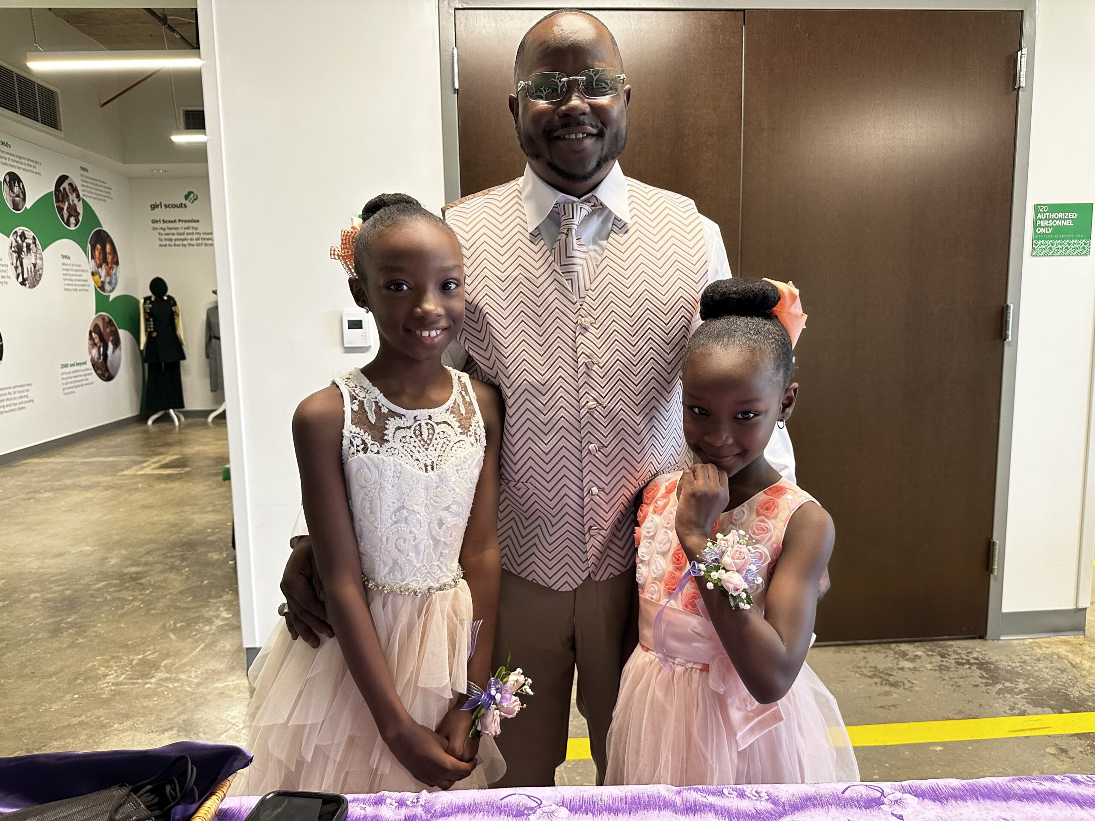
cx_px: 548
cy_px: 410
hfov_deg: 71.6
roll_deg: +1.3
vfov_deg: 56.8
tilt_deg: -7.8
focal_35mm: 24
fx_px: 759
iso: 250
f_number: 1.78
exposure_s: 1/60
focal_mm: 6.86
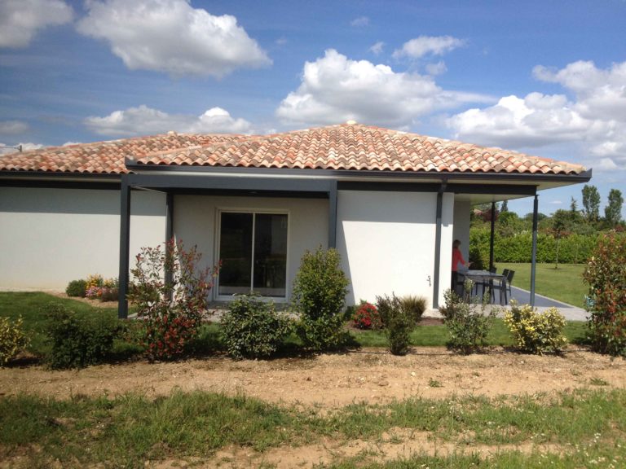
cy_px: 234
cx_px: 313
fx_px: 633
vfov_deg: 40.7
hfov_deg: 52.6
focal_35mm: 35
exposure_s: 1/1727
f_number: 2.4
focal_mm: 4.28
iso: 50
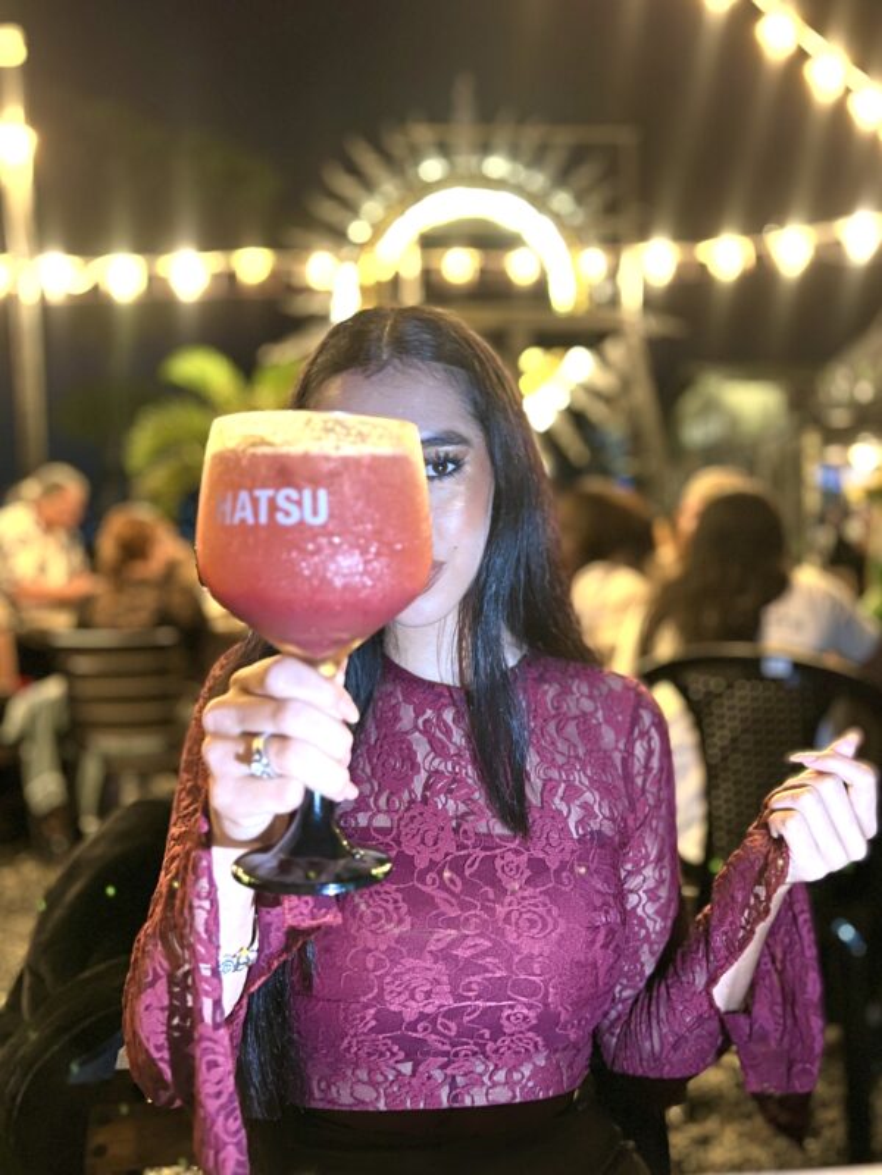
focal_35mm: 26
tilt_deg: -3.6
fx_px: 883
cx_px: 441
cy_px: 588
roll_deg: -1.1
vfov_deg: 67.3
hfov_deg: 53.1
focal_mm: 5.7
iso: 1000
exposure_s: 1/24
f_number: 1.5
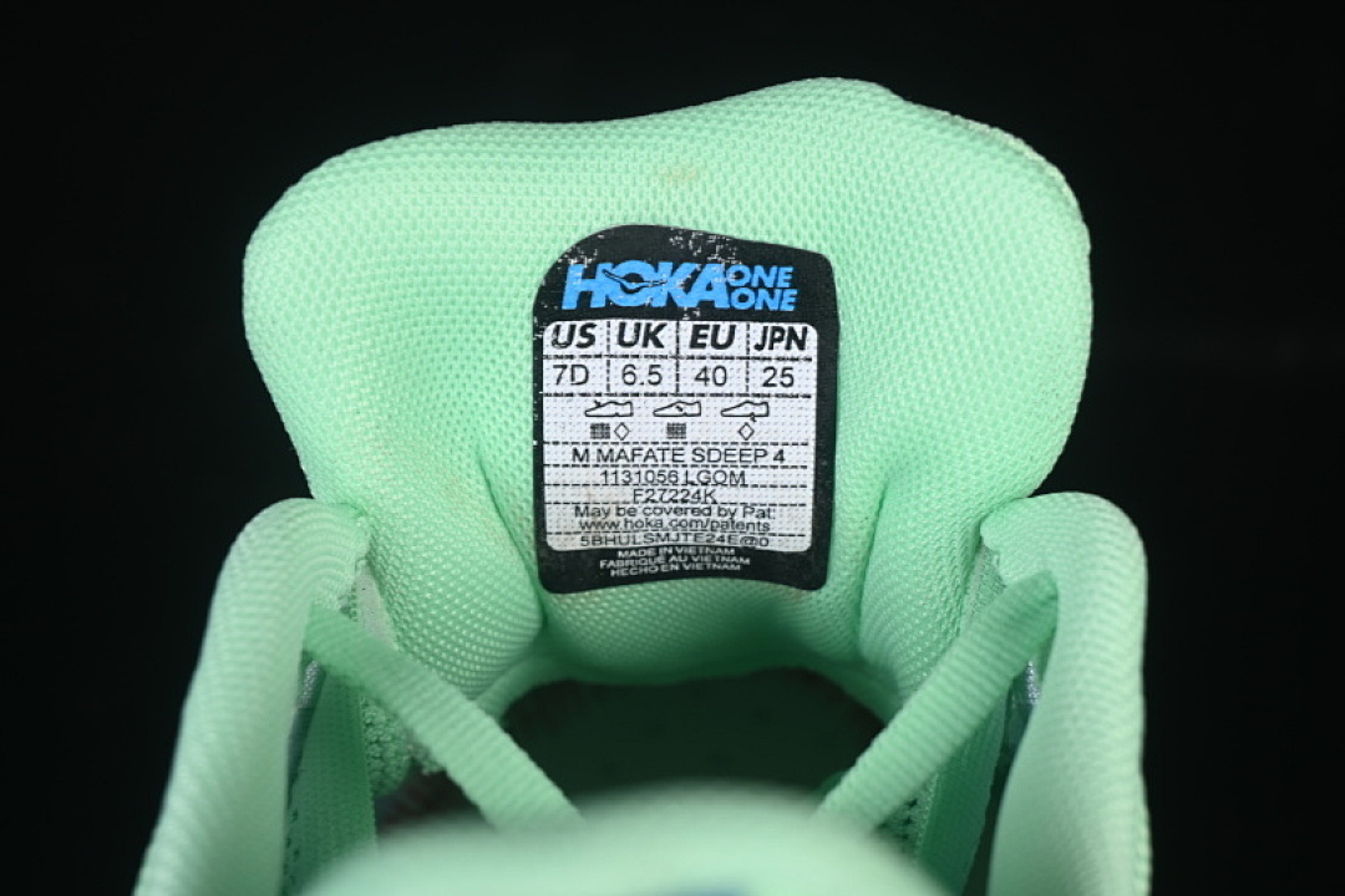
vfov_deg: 18.2
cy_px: 448
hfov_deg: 27.0
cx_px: 672
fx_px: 2802
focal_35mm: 75
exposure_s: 1/80
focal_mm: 50
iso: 160
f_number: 8
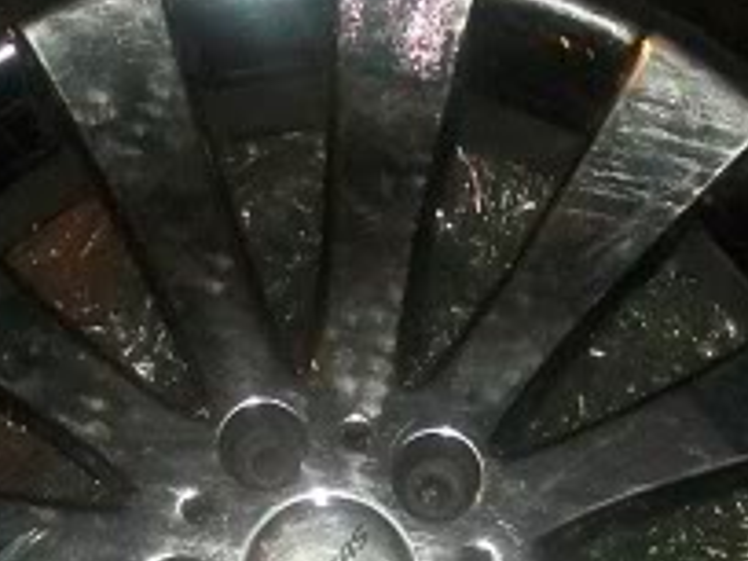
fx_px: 3047
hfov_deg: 14.0
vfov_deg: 10.4
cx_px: 352
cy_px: 667
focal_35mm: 141
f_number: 2.7
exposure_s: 1/60
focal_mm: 6
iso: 160
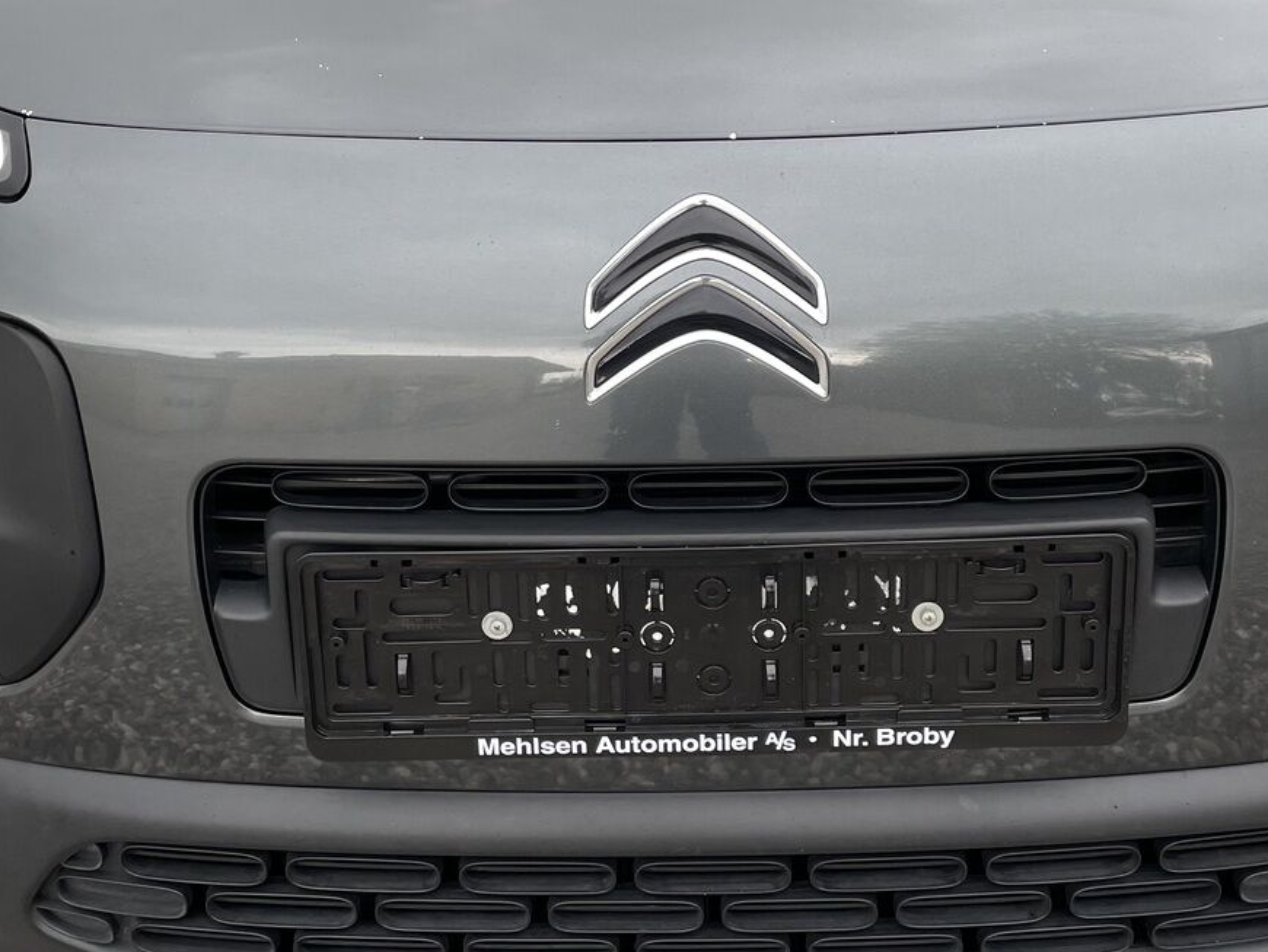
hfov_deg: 37.5
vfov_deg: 28.1
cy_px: 222
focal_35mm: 51
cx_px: 662
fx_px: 1869
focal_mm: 4.2
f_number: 1.6
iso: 32
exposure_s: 1/269
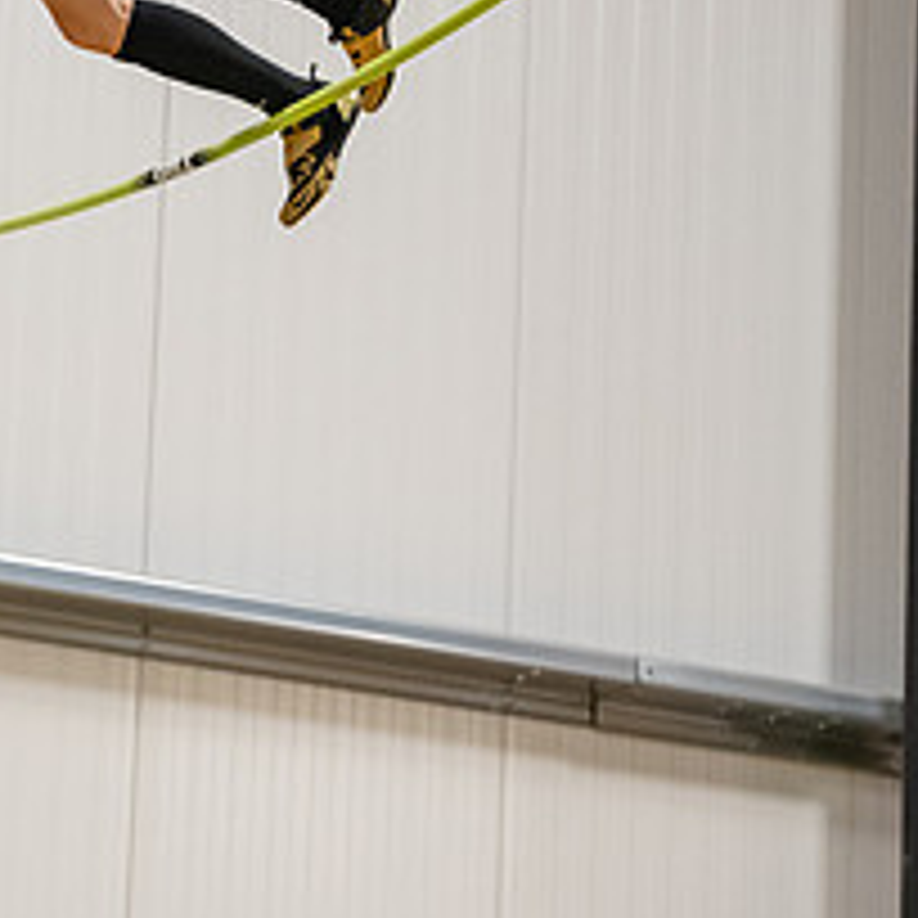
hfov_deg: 7.8
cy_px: 178
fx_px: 6661
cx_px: -144
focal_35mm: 222
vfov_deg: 7.9
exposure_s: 1/800
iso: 6400
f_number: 2.8
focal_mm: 92
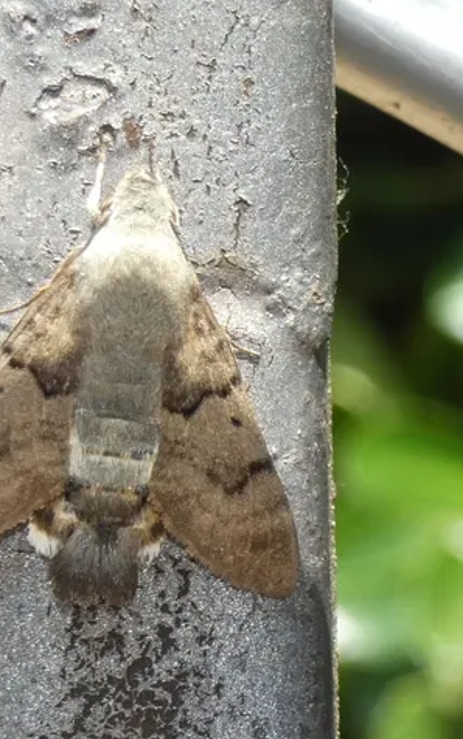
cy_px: 368
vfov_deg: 8.3
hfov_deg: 5.2
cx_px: 143
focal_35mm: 252
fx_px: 5082
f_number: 5.5
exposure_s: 1/100
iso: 80
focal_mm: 31.7
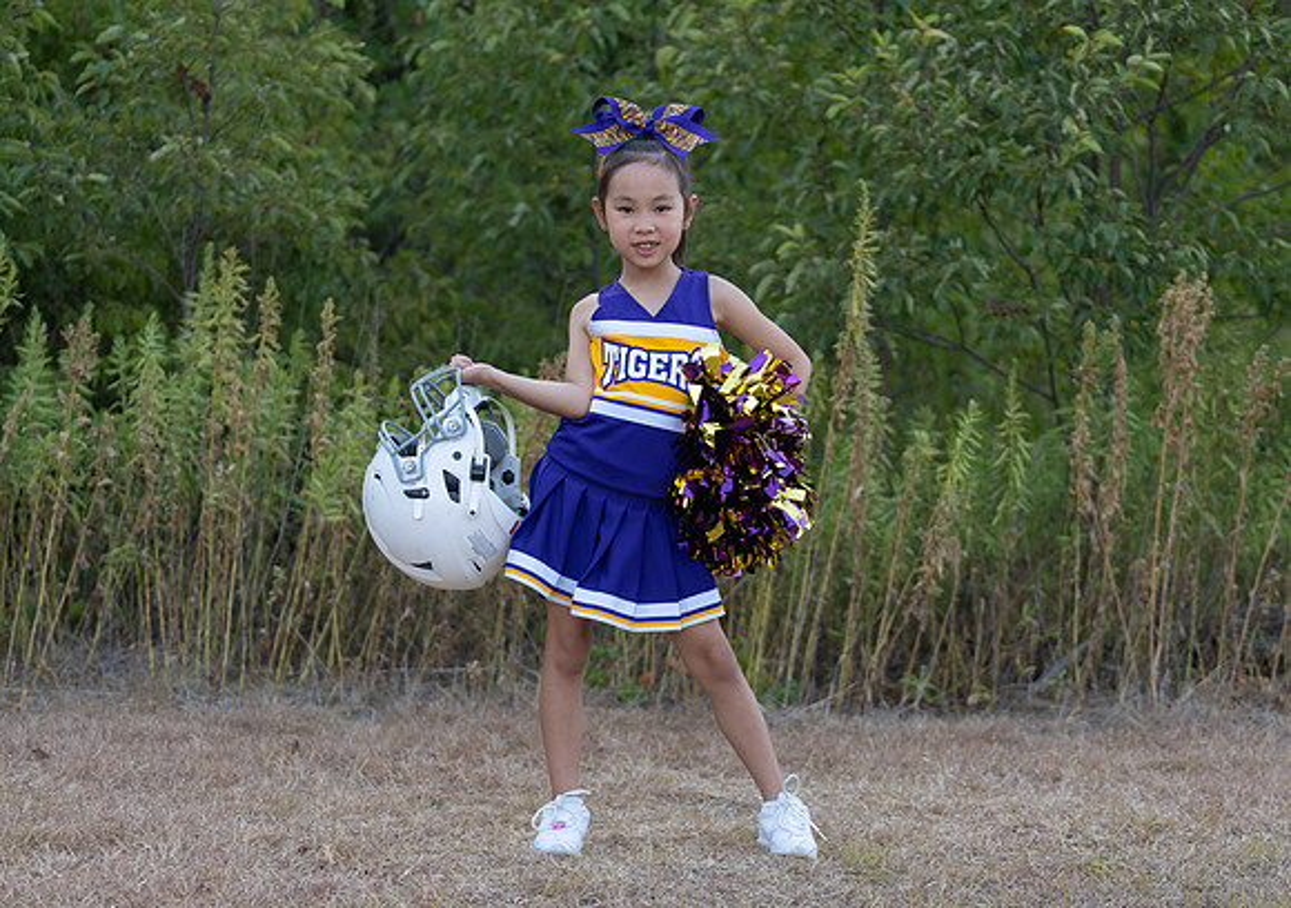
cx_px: 684
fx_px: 2917
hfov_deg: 25.0
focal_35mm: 80
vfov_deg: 17.7
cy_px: 492
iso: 200
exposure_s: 1/320
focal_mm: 70
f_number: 2.8
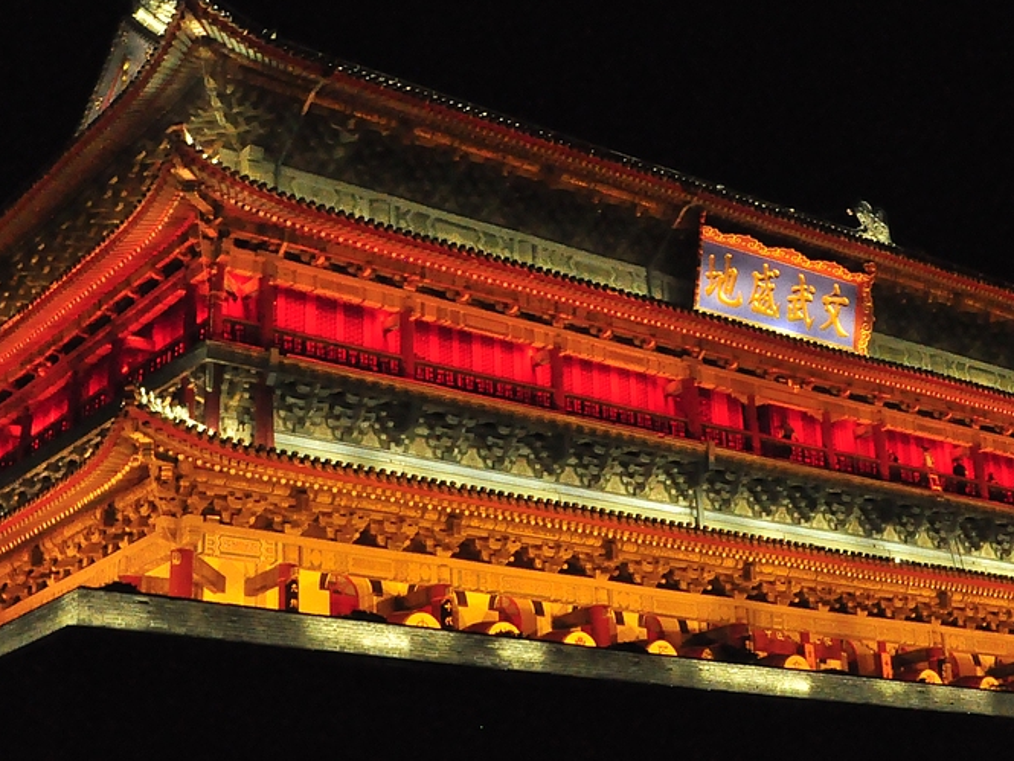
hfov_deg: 31.6
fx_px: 1787
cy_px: 336
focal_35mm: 61
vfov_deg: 24.0
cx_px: 590
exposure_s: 1/15
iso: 3200
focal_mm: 22
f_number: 25
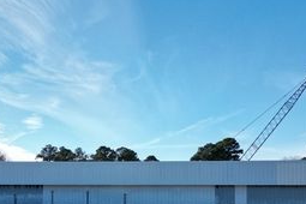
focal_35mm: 49
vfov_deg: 26.6
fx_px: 416
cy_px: 183
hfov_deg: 40.1
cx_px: 114
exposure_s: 1/4000
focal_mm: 6.72
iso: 200
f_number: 1.7
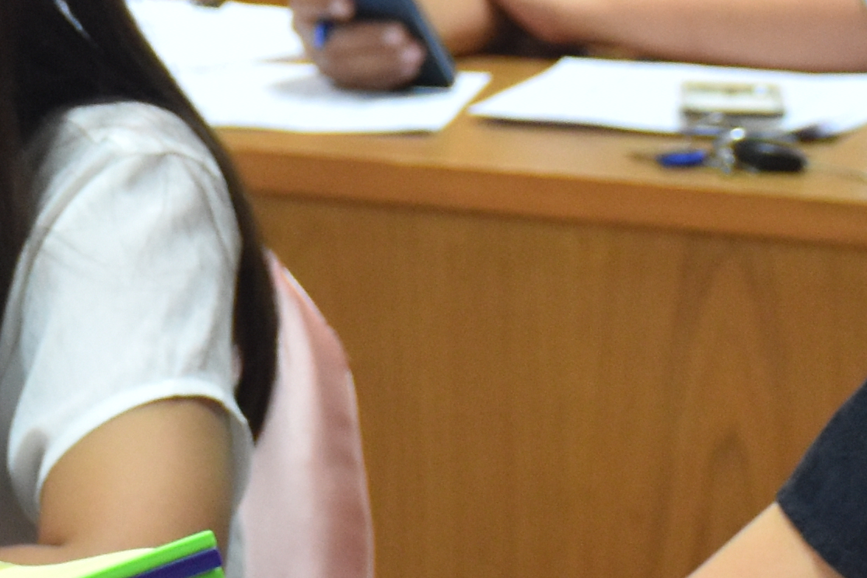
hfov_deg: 6.4
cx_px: -9
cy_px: -84
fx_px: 7777
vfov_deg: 4.2
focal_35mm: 323
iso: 1000
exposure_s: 1/60
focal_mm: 40
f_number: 4.5
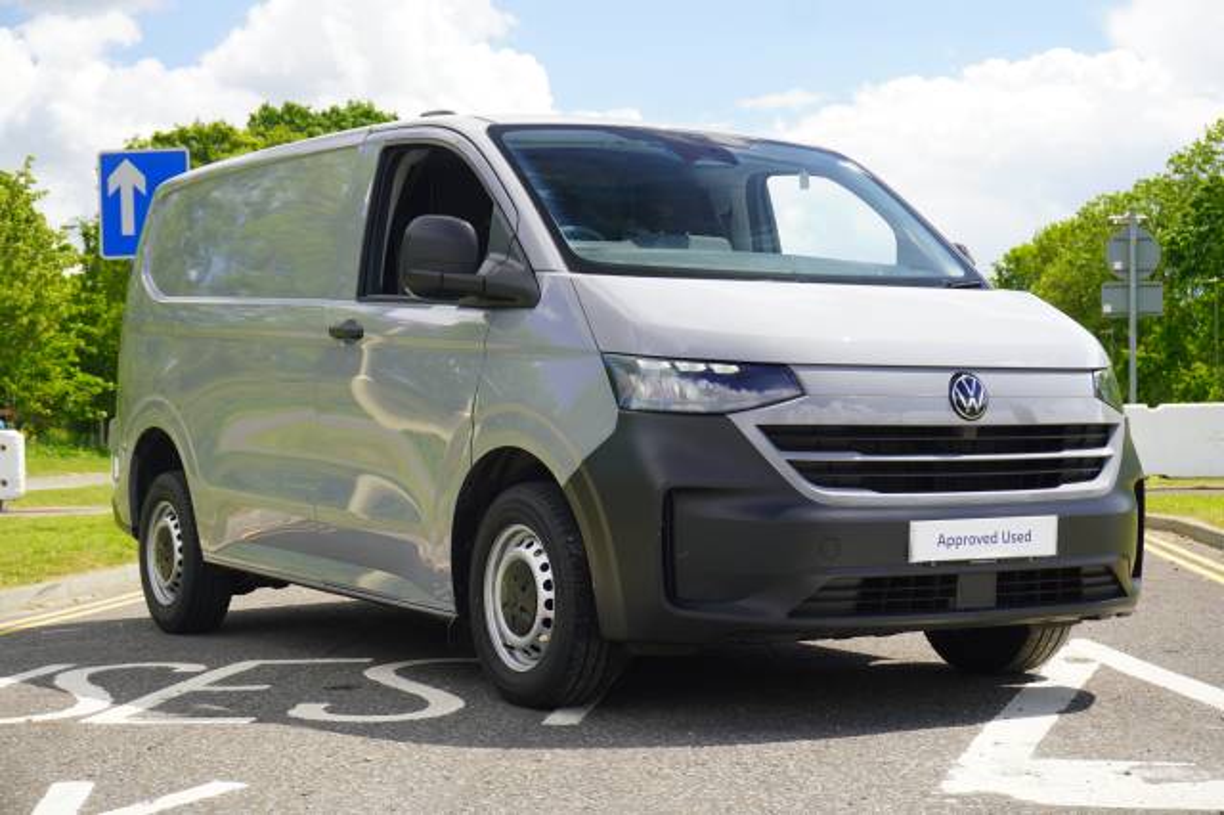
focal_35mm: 62
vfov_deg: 22.1
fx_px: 2090
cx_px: 612
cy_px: 408
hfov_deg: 32.6
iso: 100
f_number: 7.1
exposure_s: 1/100
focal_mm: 41
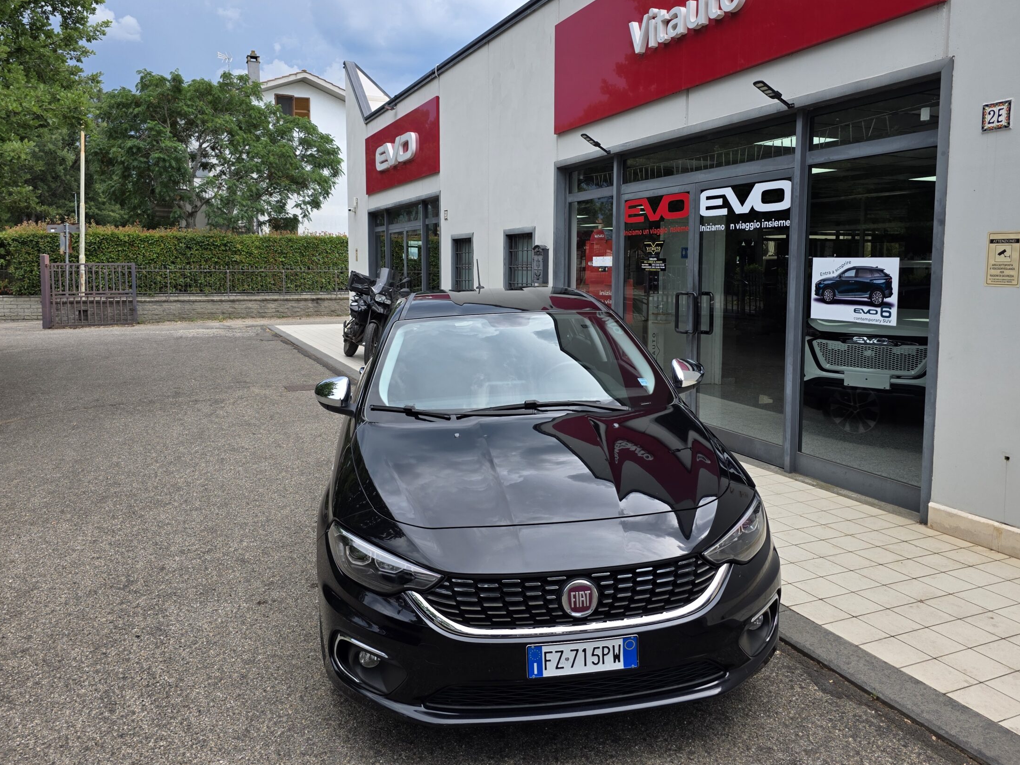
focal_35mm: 27
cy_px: 336
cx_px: 522
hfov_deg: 65.3
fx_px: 796
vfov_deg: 51.2
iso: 80
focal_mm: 6.3
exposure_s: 1/1668
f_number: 1.7
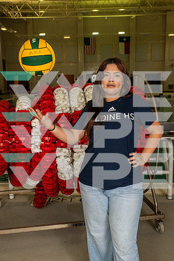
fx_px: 333
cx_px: 87
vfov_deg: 42.7
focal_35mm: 46
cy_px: 130
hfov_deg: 29.2
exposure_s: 1/250
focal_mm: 46
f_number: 7.1
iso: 500
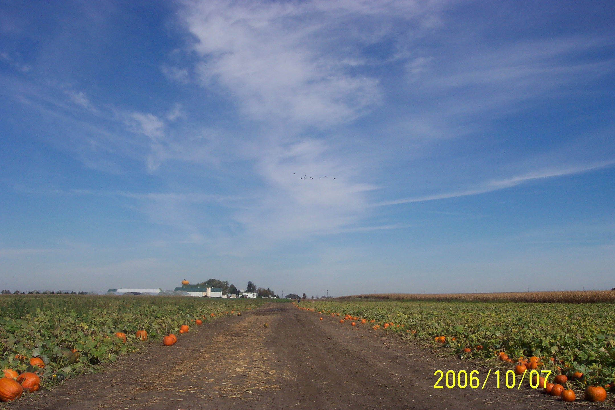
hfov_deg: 50.7
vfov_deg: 35.1
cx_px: 308
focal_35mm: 38
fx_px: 649
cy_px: 205
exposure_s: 1/1000
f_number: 4.8
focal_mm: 8
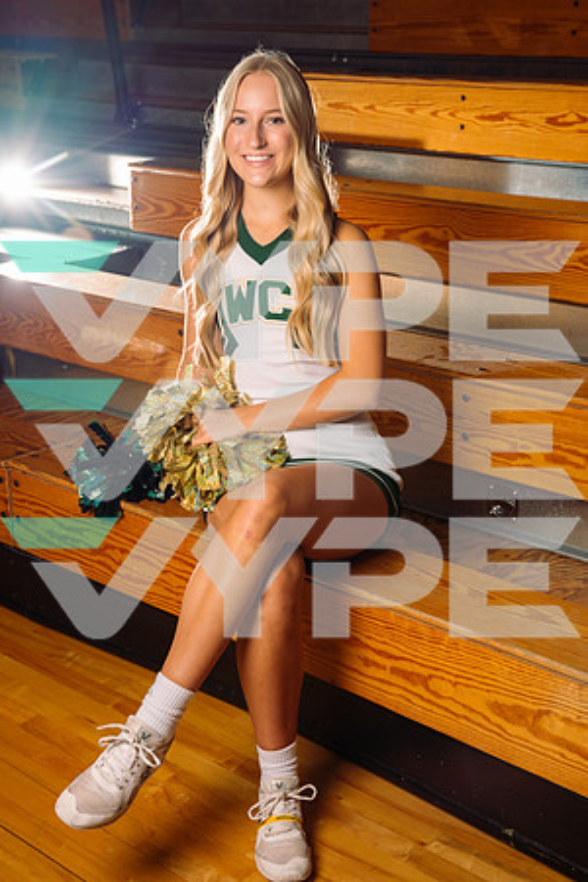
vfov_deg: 35.6
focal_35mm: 56
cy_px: 441
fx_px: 1372
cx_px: 294
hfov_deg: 24.2
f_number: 5.6
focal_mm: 56
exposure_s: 1/250
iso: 125
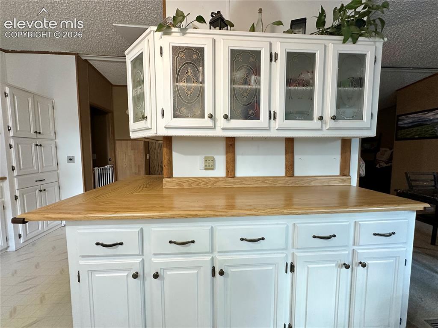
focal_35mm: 14
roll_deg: -0.3
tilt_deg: -3.9
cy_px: 164
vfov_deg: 85.6
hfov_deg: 102.1
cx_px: 219
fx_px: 177
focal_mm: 2.22
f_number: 2.2
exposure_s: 1/60
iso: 320
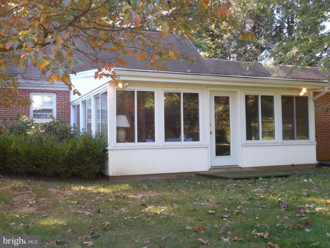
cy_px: 124
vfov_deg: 36.8
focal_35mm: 39
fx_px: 372
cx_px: 165
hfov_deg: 47.9
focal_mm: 7
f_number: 3.8
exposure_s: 1/40
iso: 125
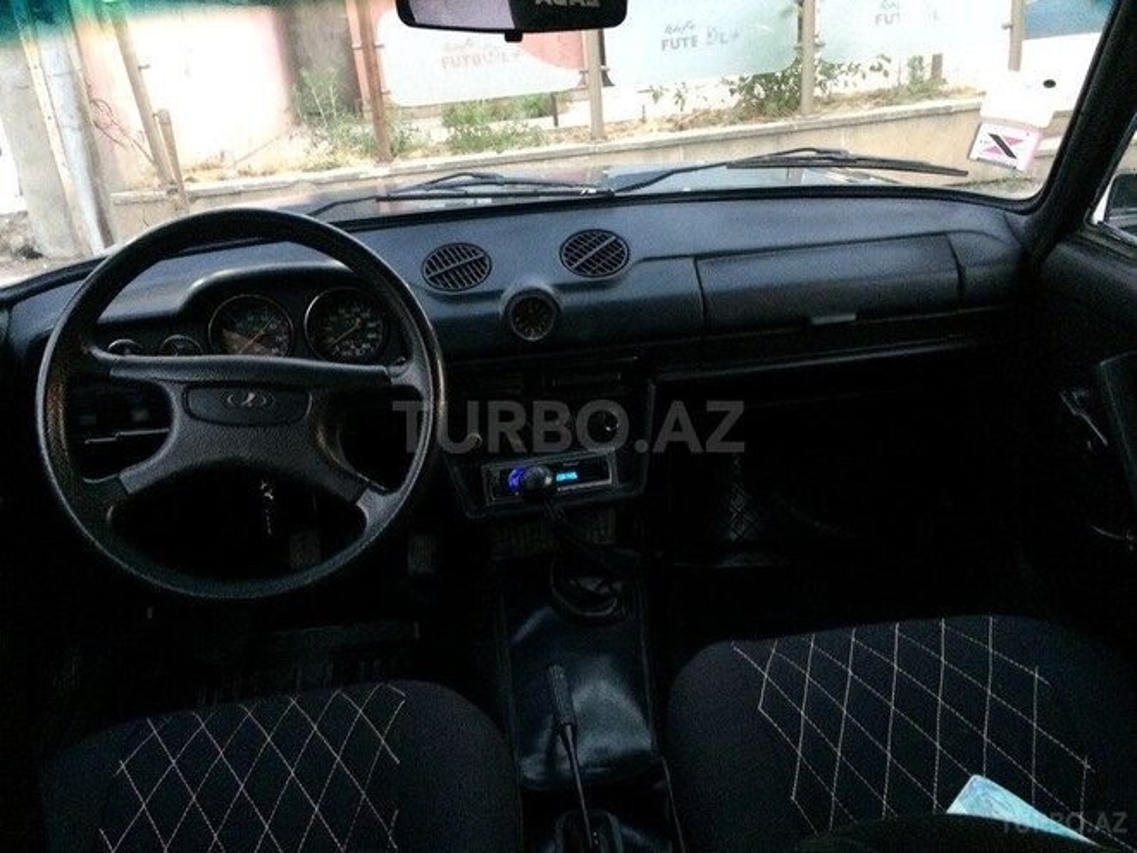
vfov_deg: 48.2
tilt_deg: -24.5
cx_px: 568
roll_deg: +6.6
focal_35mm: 29
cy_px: 426
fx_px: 953
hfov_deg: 61.7
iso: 400
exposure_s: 1/17
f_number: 2.2
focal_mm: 4.15
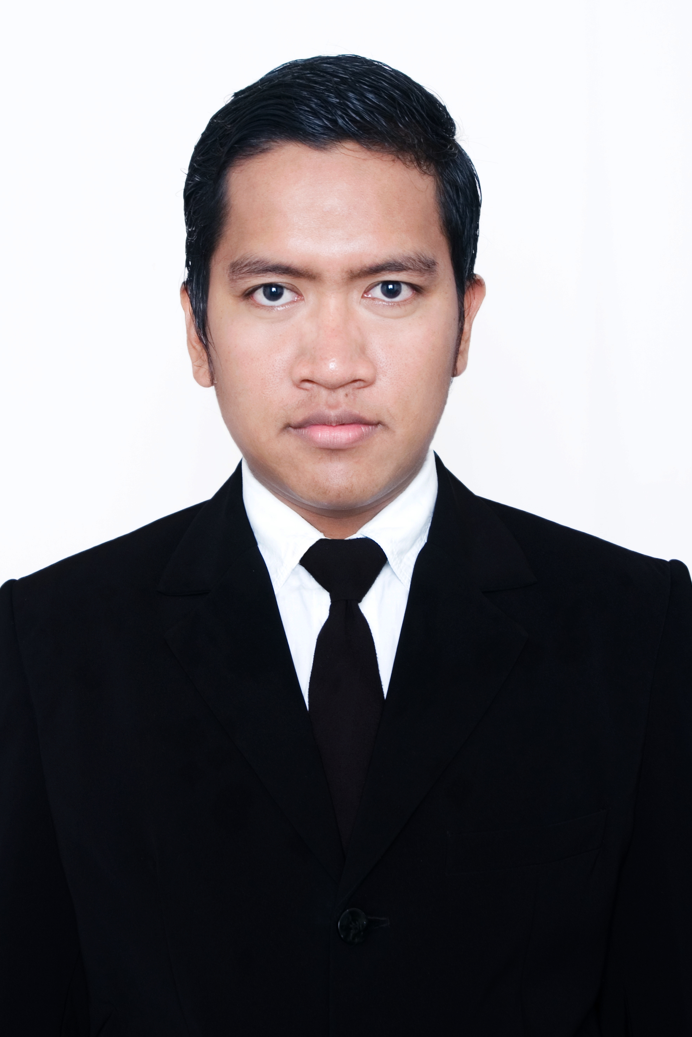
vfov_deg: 40.3
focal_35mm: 49
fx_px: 1413
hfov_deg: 27.5
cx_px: 341
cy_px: 514
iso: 200
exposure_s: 1/80
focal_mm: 32
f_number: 6.3
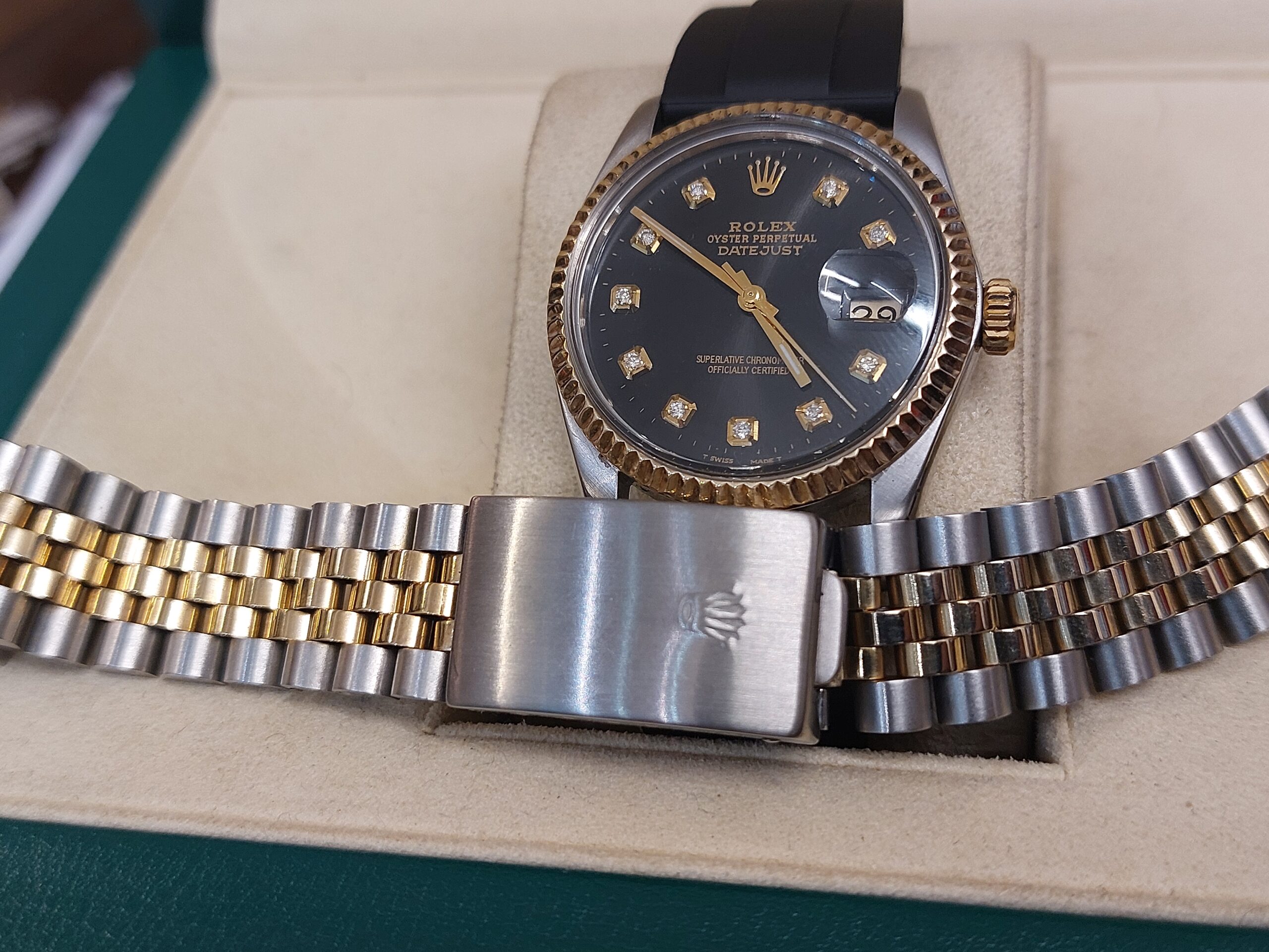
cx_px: 634
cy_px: 476
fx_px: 916
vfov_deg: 54.9
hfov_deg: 69.4
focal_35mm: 25
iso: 100
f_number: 1.8
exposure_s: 1/50
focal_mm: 5.23
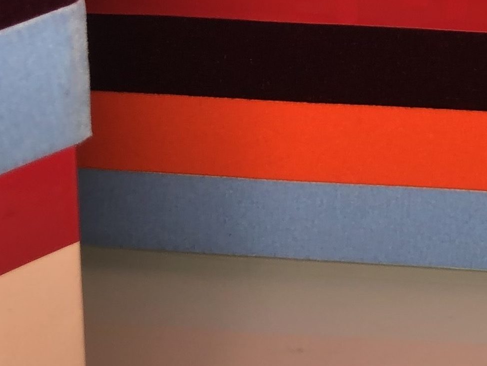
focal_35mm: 116
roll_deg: -4.3
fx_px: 1632
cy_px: -302
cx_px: 548
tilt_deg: -13.6
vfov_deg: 11.8
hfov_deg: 16.4
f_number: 1.8
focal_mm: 4
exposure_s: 1/118
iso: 20
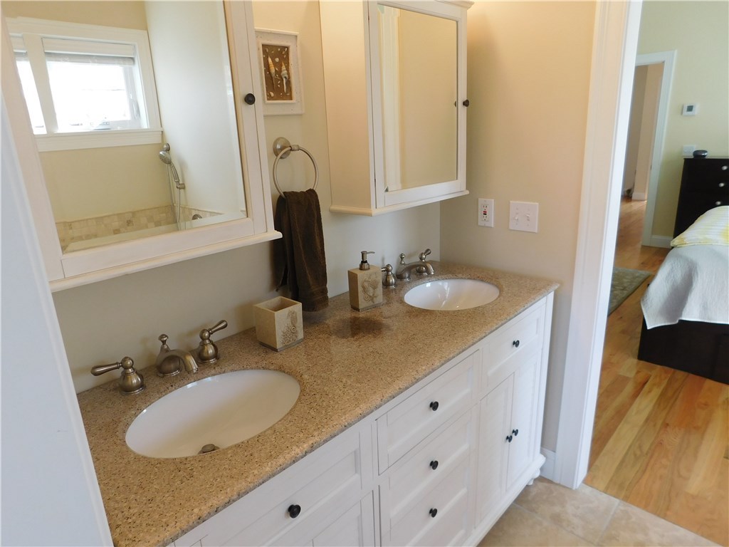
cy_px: 274
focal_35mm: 23
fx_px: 484
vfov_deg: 58.9
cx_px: 364
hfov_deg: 73.9
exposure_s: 1/50
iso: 125
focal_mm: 4
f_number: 3
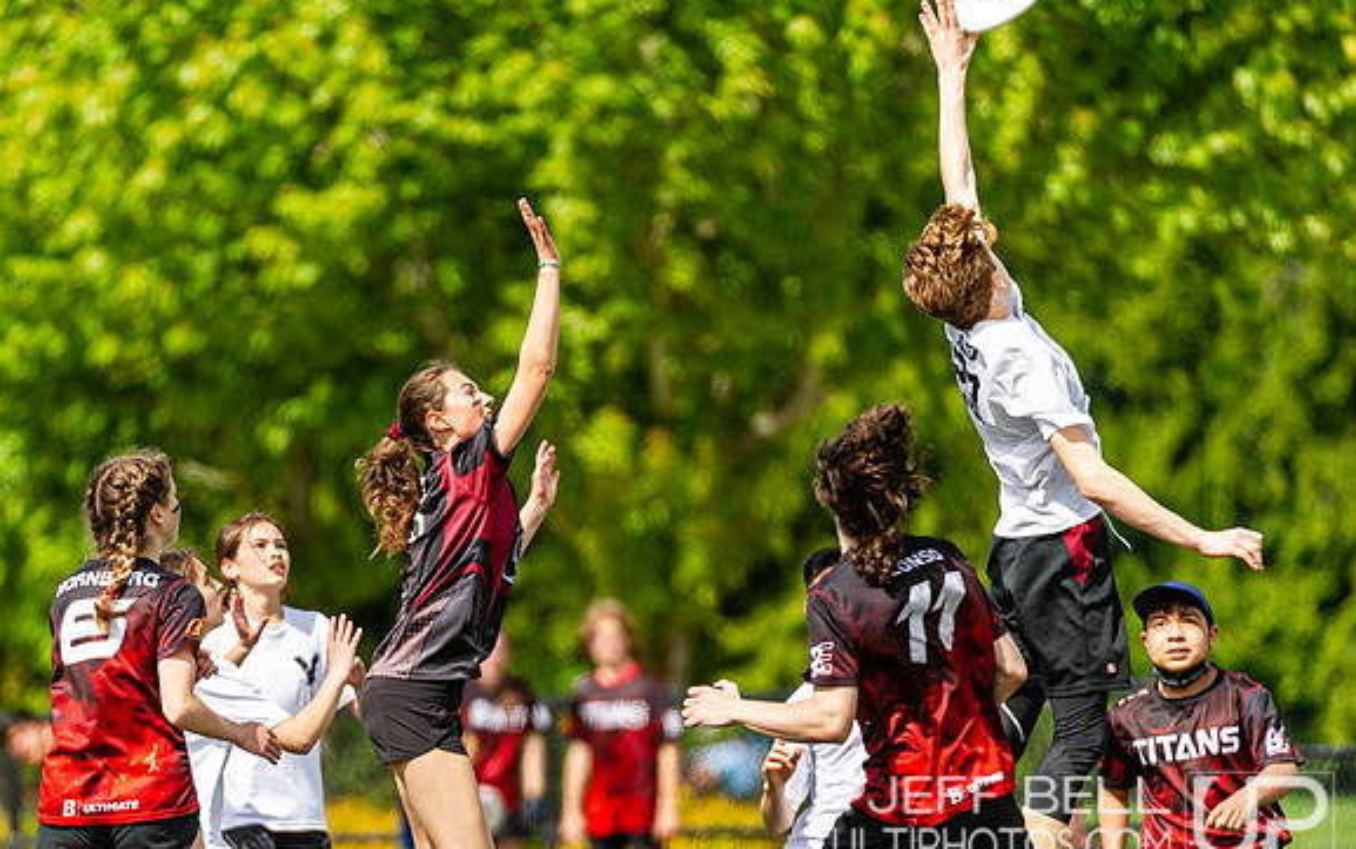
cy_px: 602
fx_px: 20627
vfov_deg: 2.4
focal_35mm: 558
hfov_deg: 3.8
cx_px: 489
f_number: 4
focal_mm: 400
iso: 250
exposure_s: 1/1600
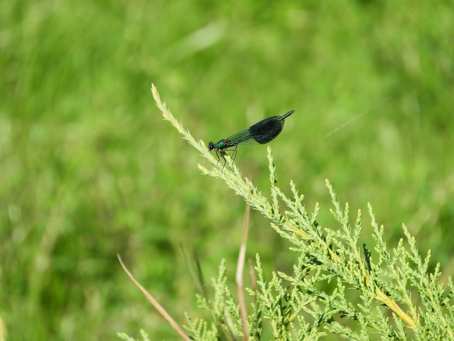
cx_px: 227
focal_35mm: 800
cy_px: 170
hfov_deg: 2.5
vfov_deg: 1.9
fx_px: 10494
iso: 100
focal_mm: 143.3
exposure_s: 1/250
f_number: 5.6
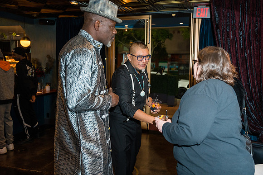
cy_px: 88
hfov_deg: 56.6
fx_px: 244
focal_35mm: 33
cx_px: 132
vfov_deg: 39.5
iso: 3200
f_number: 2.8
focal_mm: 33.4
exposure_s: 1/125
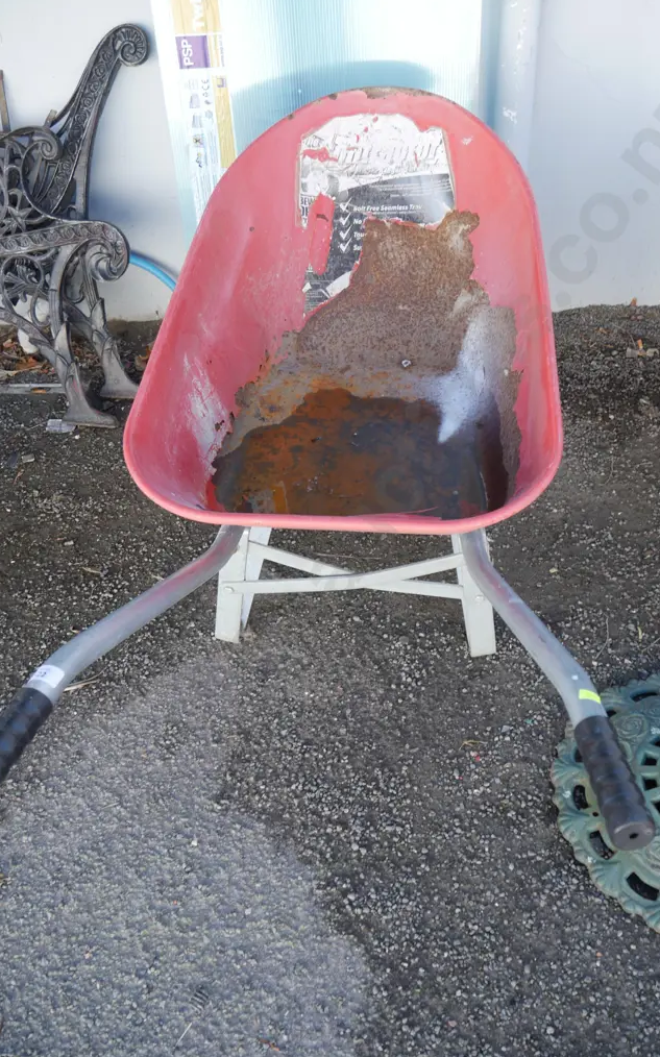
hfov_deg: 41.7
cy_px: 525
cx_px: 372
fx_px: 864
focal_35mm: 30
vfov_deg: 62.9
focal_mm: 14
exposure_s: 1/160
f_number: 4
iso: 200
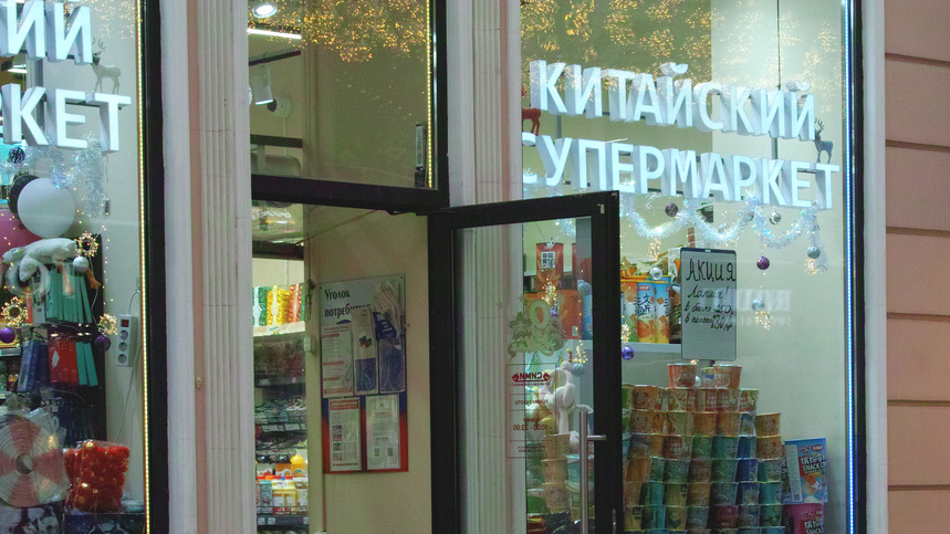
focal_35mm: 101
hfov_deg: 21.1
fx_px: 2544
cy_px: 562
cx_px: 627
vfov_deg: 11.8
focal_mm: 35
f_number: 11
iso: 320
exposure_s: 1/50
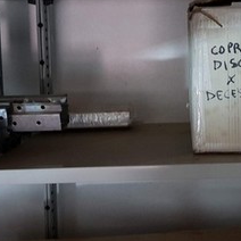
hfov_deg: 25.3
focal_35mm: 65
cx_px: 234
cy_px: 81
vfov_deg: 26.3
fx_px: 512
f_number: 1.7
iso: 250
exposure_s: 1/10
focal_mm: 4.2
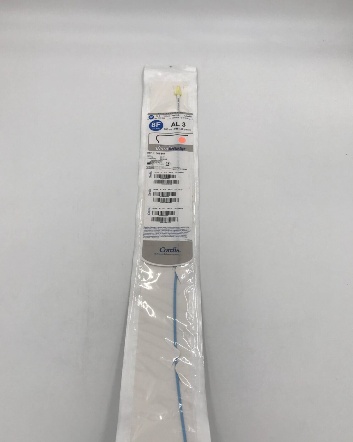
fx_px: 392
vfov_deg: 58.7
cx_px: 174
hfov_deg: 48.5
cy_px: 233
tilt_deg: -59.9
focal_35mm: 30
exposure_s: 1/296
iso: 20
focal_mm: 3.99
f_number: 1.8
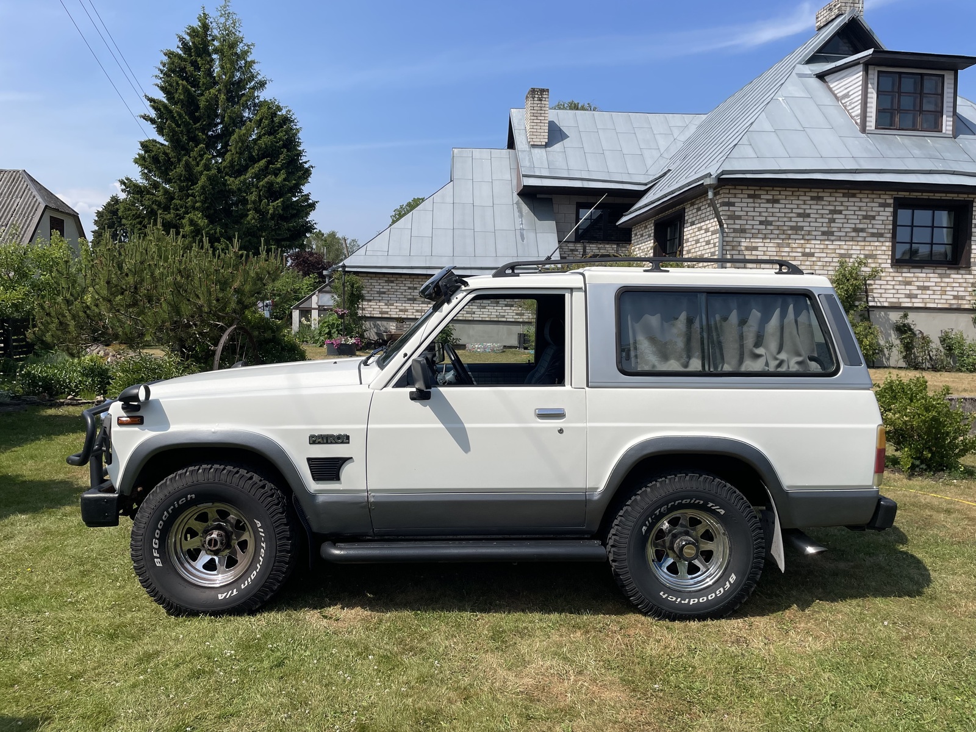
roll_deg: -1.0
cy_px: 366
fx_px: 733
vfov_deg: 53.1
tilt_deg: -3.1
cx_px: 488
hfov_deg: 67.3
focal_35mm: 26
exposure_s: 1/5051
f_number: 1.6
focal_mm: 4.2
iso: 32
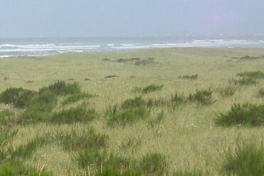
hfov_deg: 11.3
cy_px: 101
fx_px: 1283
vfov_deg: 7.8
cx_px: -120
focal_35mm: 175
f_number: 4.7
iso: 100
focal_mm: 8
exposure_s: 1/400
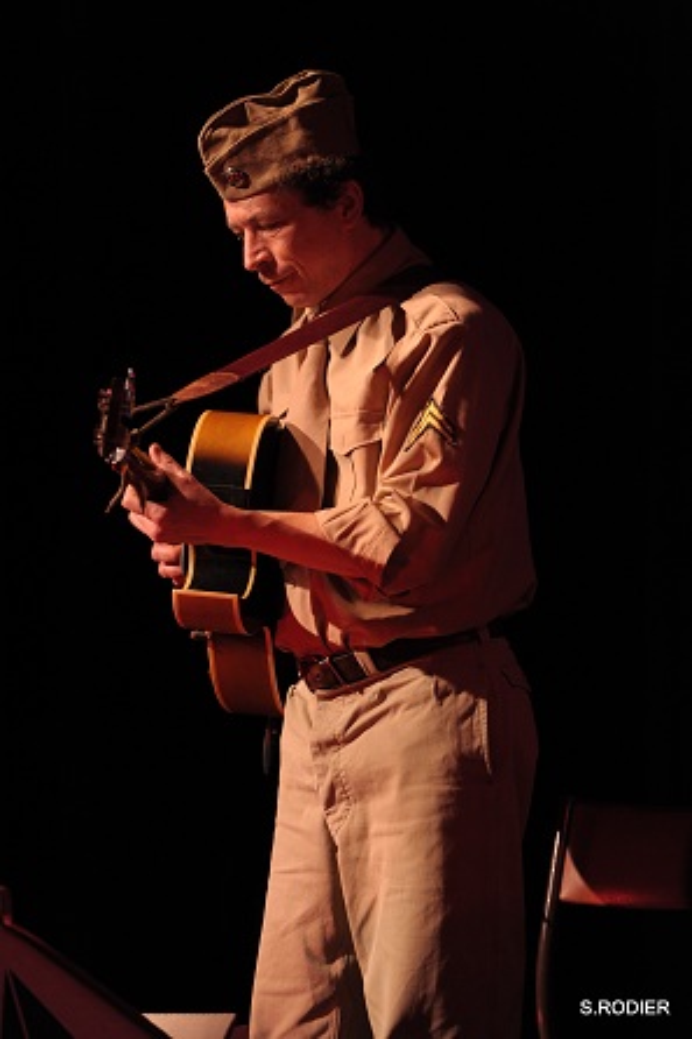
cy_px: 520
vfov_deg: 10.3
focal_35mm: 200
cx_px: 346
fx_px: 5771
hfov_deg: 6.9
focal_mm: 200
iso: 1000
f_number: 2.8
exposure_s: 1/250
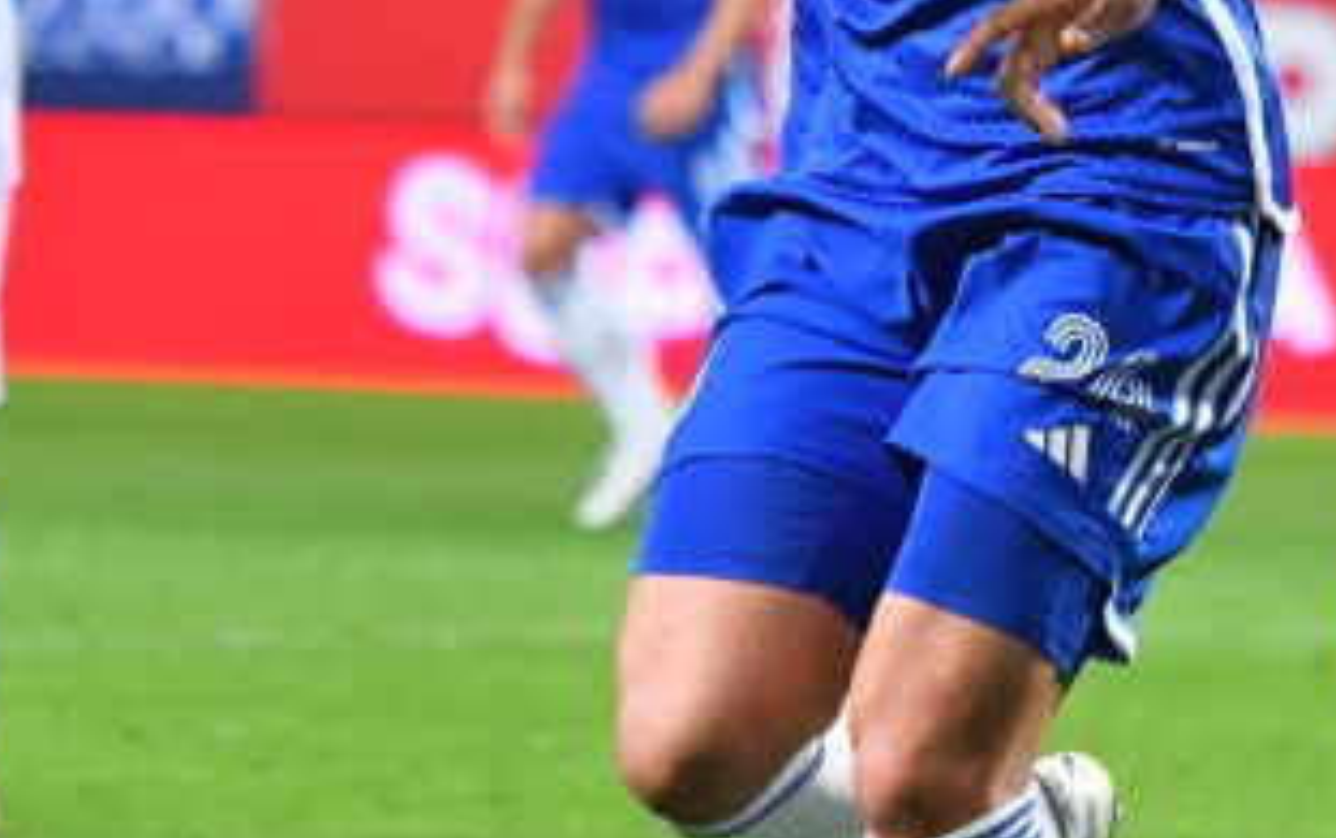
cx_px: 1203
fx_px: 25793
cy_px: -400
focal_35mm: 708
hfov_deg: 3.0
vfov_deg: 1.9
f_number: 3.5
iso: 2500
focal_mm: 135
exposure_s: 1/1000
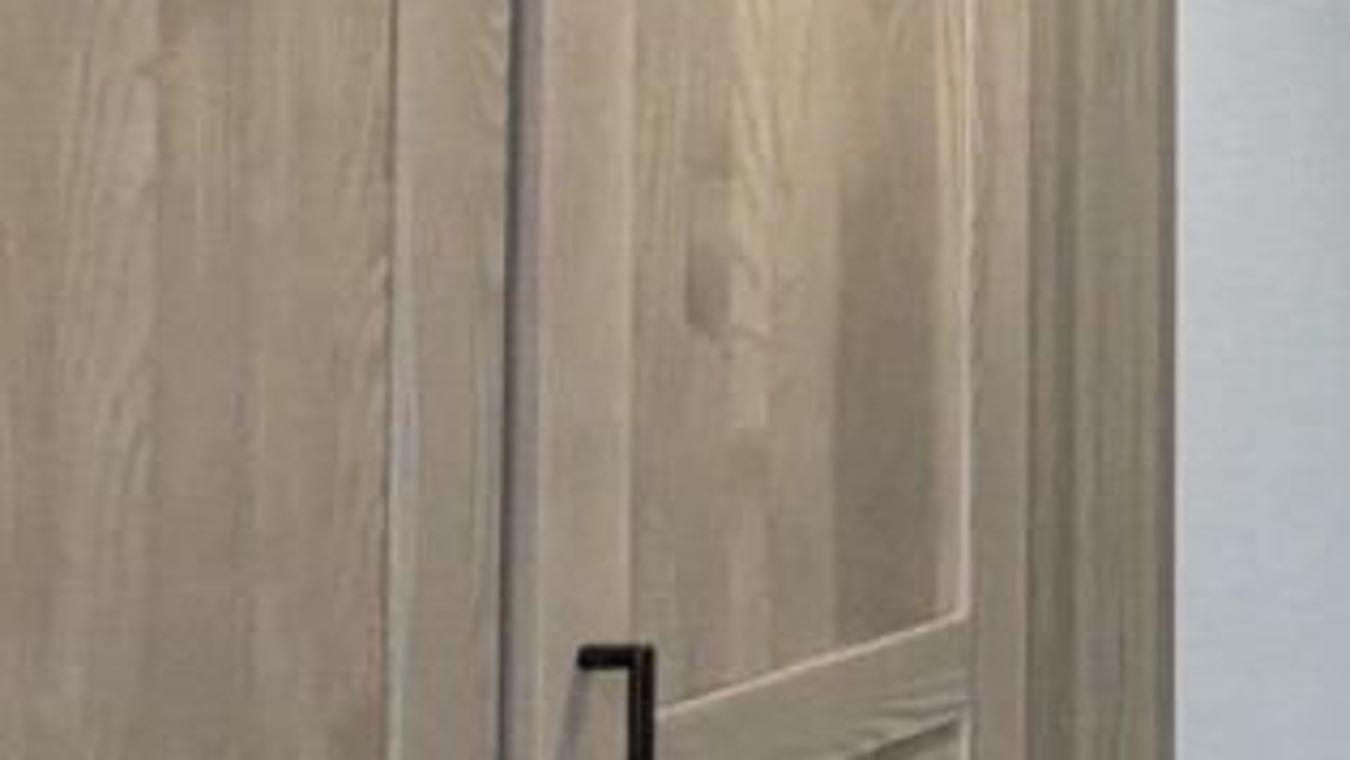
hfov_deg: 17.7
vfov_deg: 15.4
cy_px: 4
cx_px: 2800
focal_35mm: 77
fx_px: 2757
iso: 375
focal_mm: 2.35
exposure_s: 1/100
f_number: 2.2
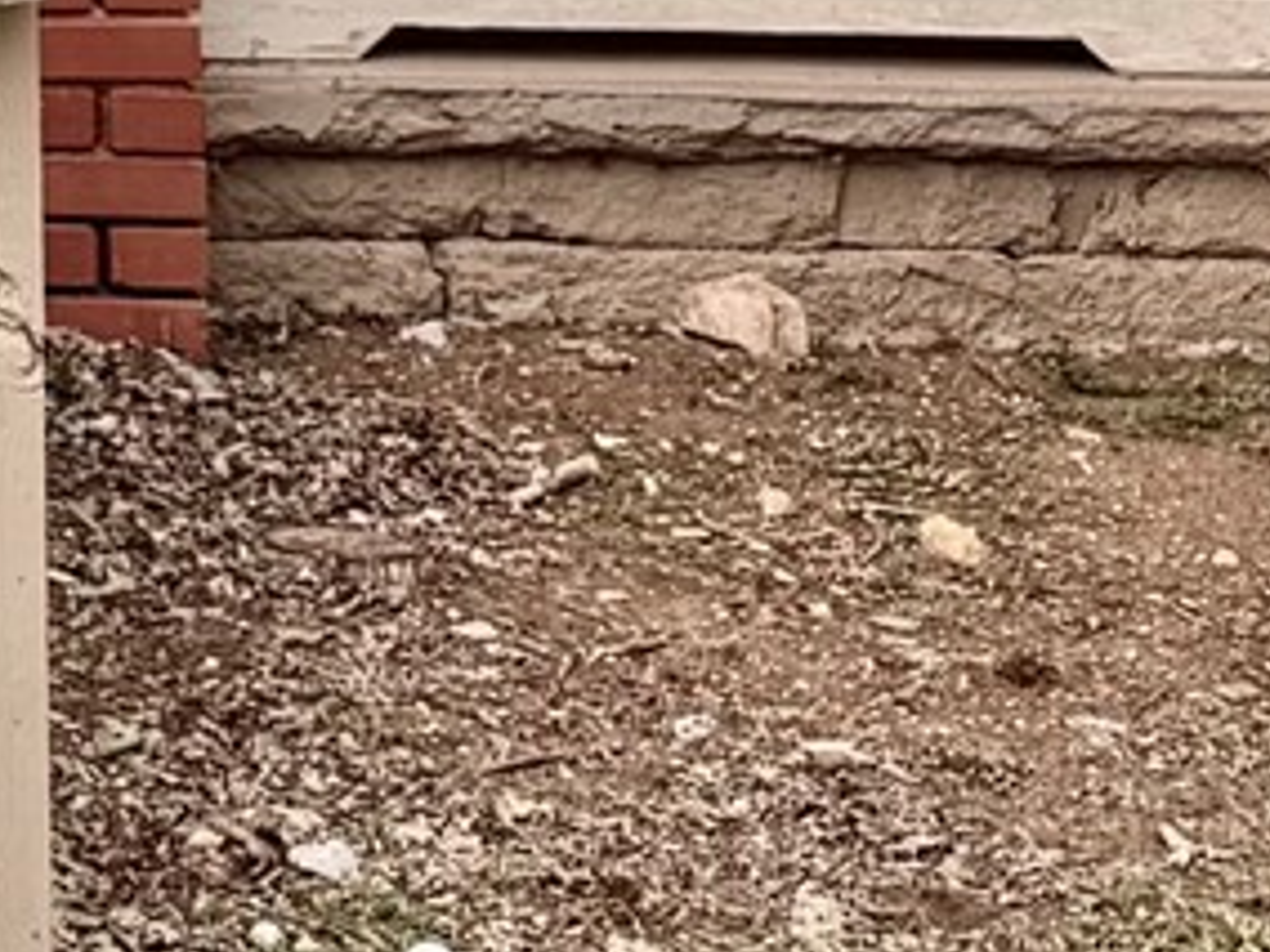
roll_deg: -0.5
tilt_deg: +3.2
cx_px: -1744
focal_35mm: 162
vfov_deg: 8.0
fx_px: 5943
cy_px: -1750
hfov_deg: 10.5
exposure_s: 1/792
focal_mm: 6.76
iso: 80
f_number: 1.78
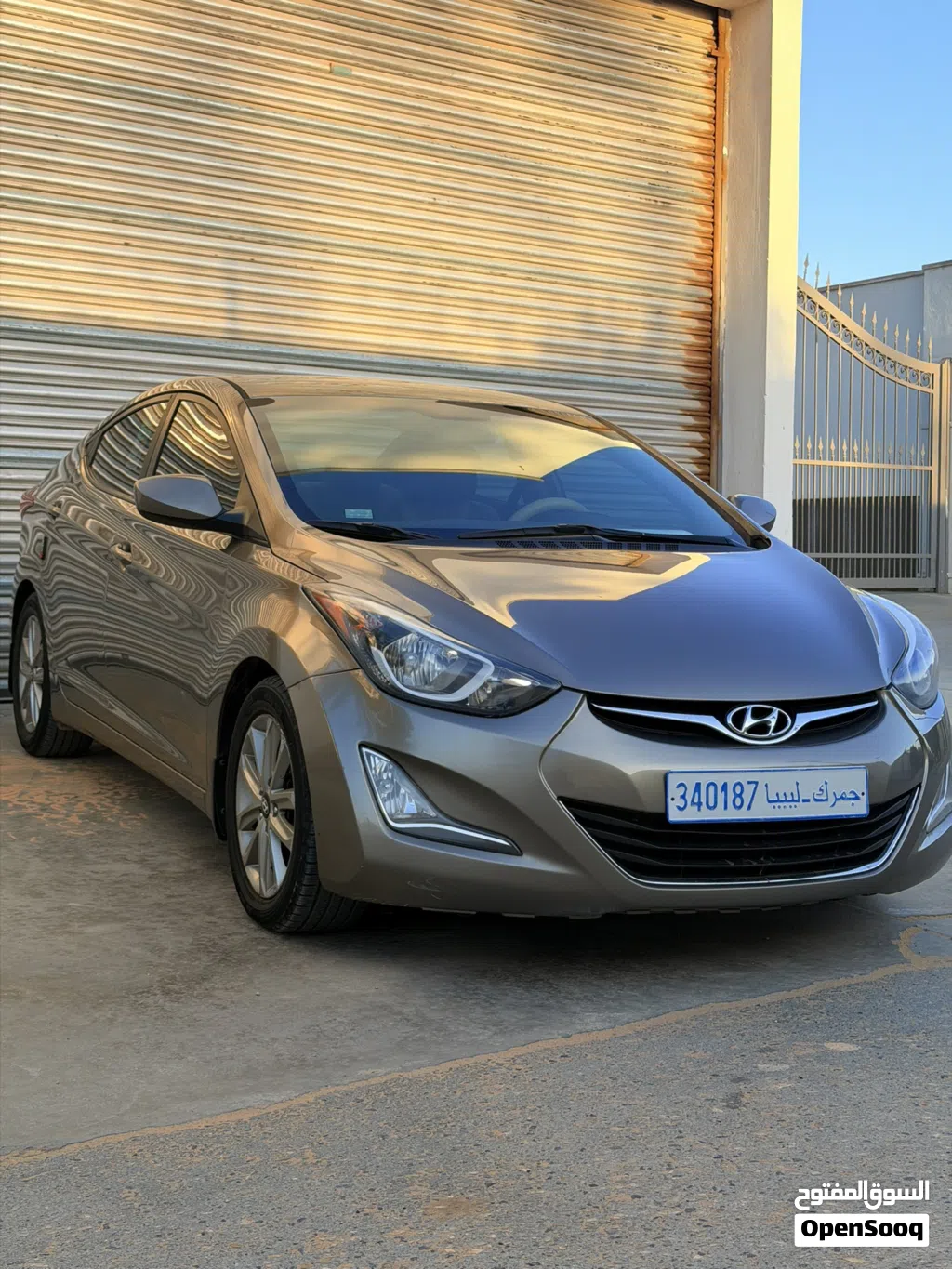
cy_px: 634
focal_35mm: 48
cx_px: 476
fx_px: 1760
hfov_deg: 30.3
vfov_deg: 39.7
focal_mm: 6.76
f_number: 1.78
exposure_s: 1/828
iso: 100
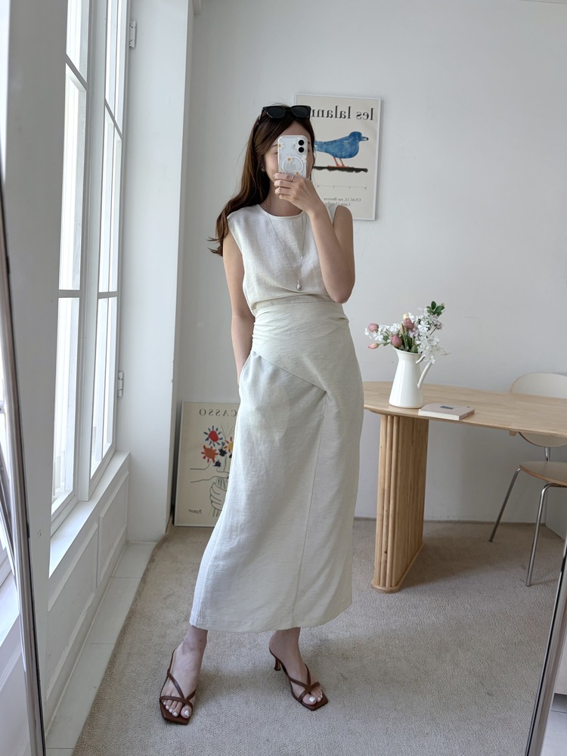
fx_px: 568
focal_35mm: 26
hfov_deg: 53.1
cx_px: 284
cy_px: 378
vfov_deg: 67.3
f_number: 1.6
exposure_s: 1/120
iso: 100
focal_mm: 5.96
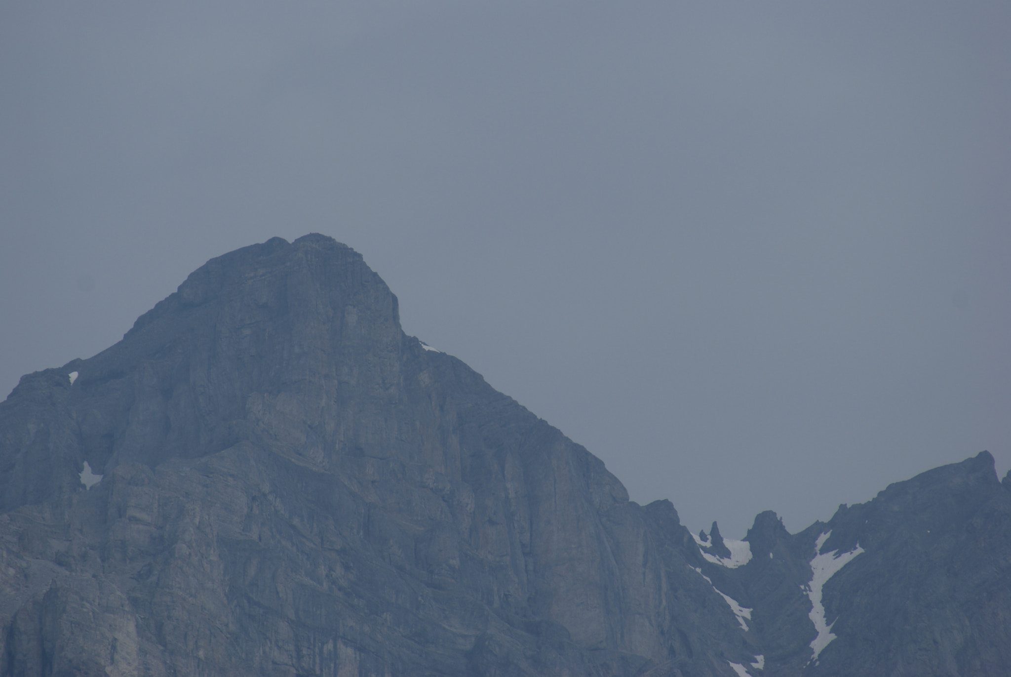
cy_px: 338
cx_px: 506
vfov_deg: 3.1
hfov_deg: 4.6
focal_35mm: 450
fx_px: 12653
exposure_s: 1/500
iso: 100
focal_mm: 300
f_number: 7.1
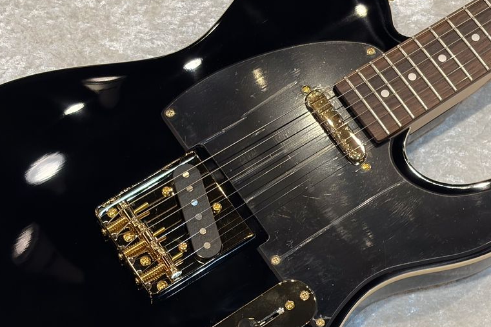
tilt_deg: -68.0
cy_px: 239
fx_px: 1241
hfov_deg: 22.4
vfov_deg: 15.0
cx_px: 264
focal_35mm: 91
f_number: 1.6
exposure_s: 1/60
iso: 80
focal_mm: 5.96
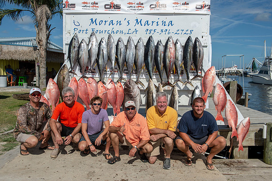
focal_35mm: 32
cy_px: 90
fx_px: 242
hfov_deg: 58.7
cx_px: 136
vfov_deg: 41.1
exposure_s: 1/200
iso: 50
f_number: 9
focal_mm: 32
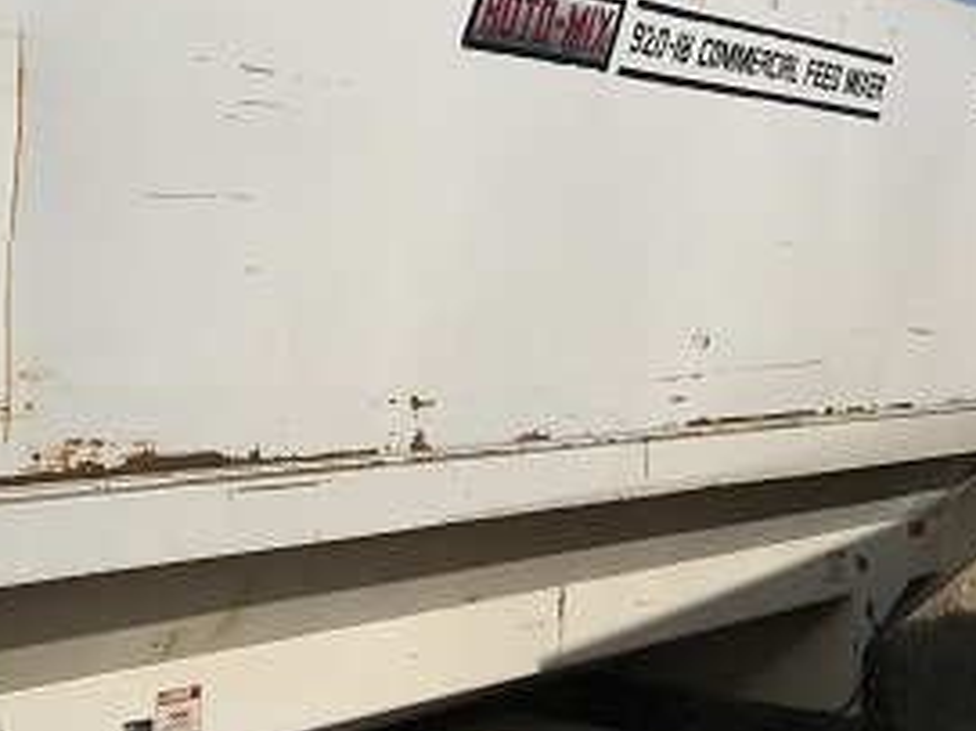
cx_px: -182
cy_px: 310
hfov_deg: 23.0
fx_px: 2198
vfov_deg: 18.9
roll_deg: -0.5
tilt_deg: +0.8
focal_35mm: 78
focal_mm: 3.99
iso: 20
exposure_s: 1/8000
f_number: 1.8
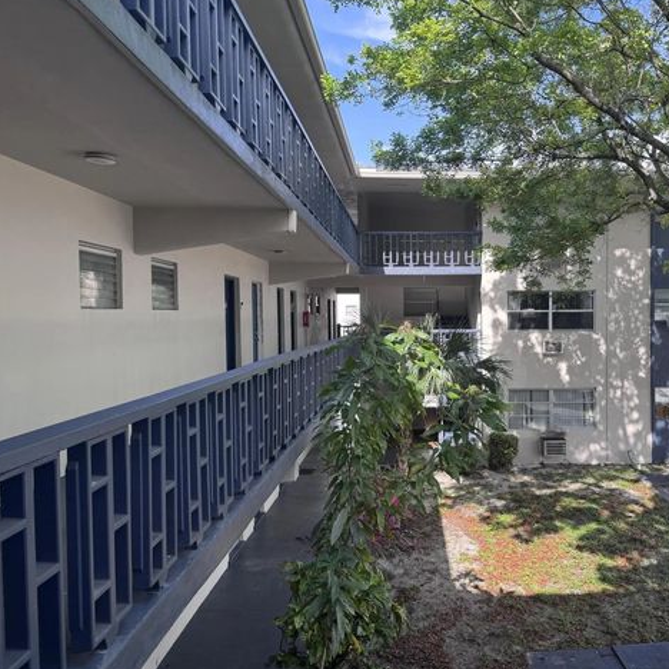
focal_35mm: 29
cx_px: 445
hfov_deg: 54.5
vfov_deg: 55.6
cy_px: 333
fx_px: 634
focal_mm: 6.76
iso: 80
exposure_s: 1/739
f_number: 1.78
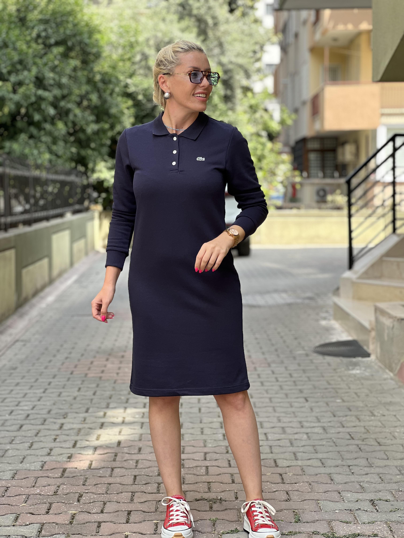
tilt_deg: -2.0
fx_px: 1198
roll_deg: +0.1
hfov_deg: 19.1
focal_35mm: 77
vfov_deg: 25.3
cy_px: 269
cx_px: 202
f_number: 2.8
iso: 32
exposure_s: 1/121
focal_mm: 9
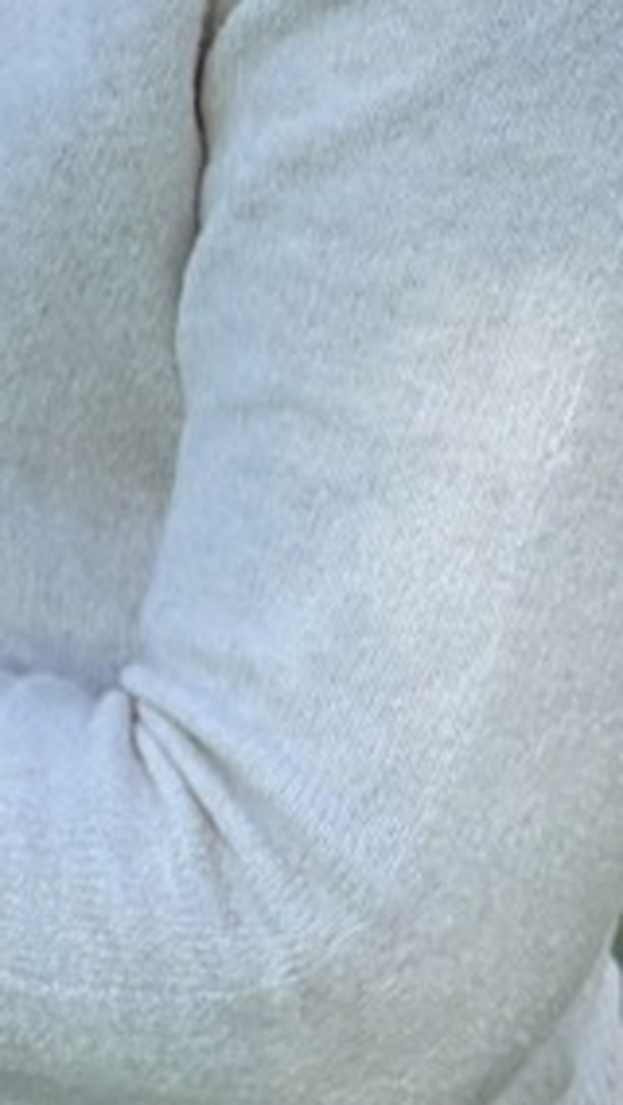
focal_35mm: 186
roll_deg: +2.1
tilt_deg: -3.6
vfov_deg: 11.2
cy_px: -436
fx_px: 5456
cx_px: -899
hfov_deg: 6.2
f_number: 1.6
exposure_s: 1/801
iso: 50
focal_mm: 5.96
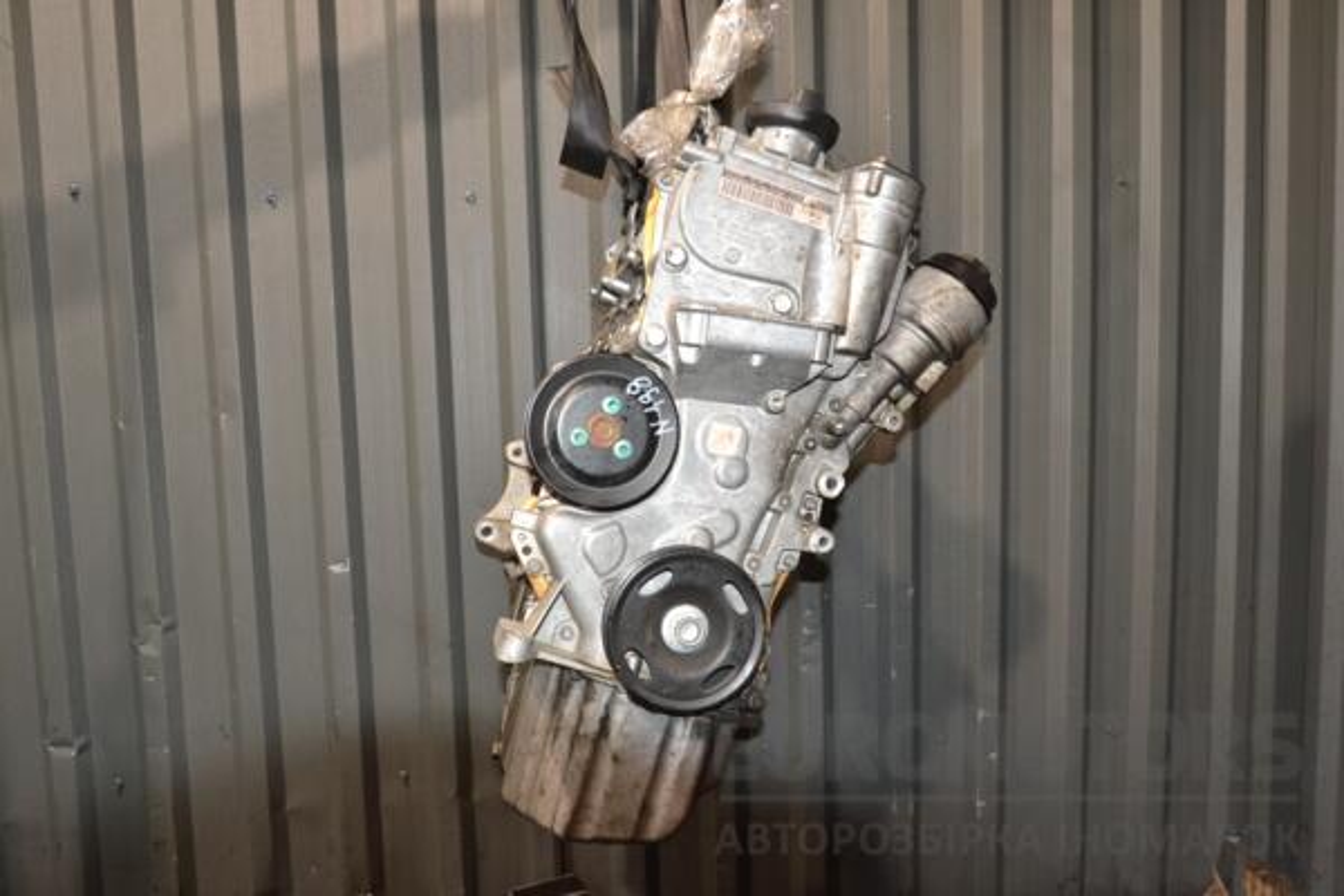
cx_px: 672
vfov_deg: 47.9
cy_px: 448
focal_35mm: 27
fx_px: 1008
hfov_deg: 67.4
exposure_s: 1/60
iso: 800
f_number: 5
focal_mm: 18
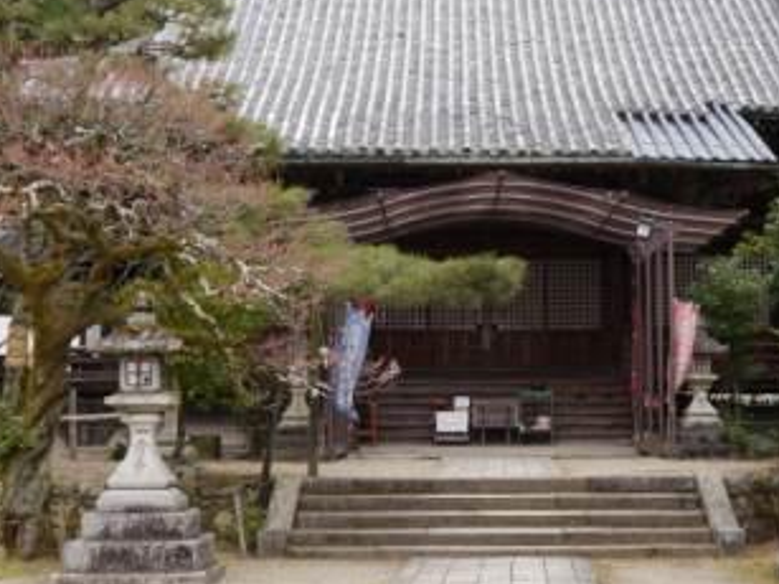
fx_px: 1575
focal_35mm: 70
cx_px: 469
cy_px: 305
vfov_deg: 21.0
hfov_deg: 27.7
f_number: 5
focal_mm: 24
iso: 160
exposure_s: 1/160
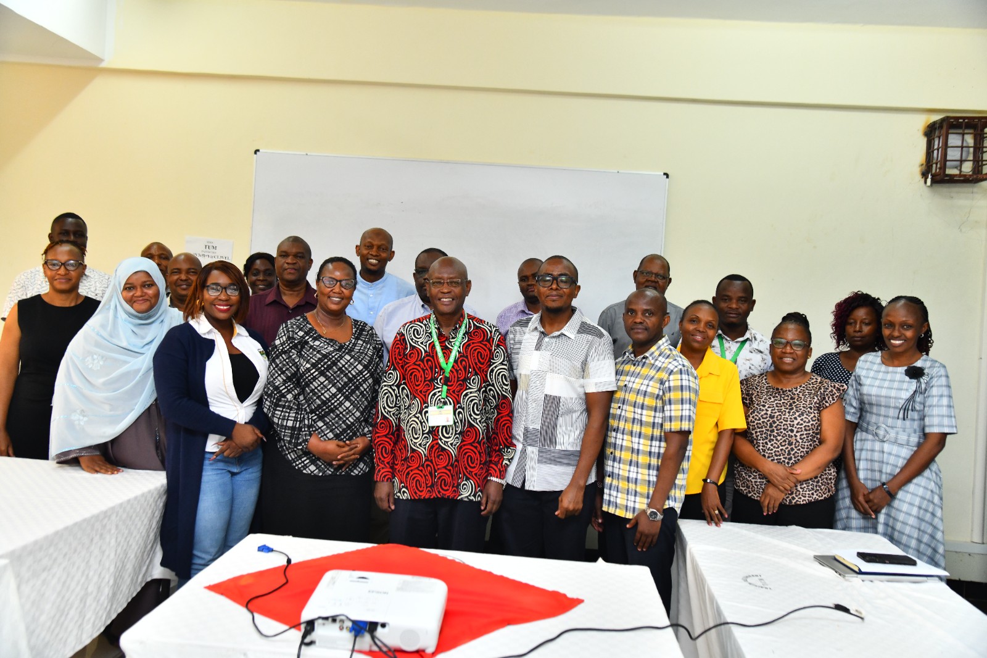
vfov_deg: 42.3
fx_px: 850
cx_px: 494
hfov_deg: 60.3
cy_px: 329
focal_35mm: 31
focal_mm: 31
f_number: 4.5
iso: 1000
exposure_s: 1/125
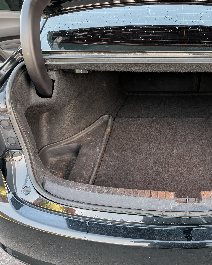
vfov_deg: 55.7
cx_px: 179
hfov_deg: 43.0
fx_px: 251
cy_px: 134
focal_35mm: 32
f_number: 1.68
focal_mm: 6.9
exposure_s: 1/14.3
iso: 858
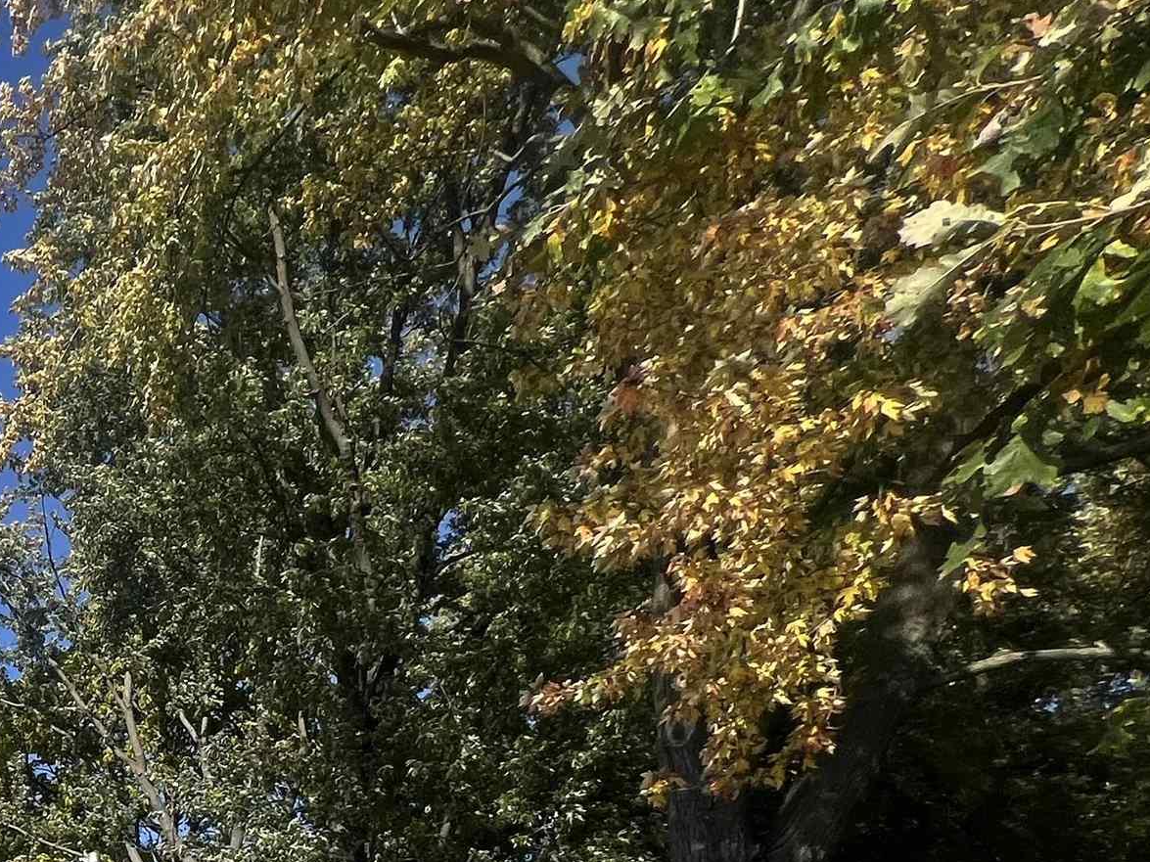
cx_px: -343
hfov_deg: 36.0
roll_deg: -0.4
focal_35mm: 34
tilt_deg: +4.8
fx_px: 1129
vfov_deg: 32.5
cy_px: 1094
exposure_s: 1/1531
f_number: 1.8
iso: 32
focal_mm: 1.57
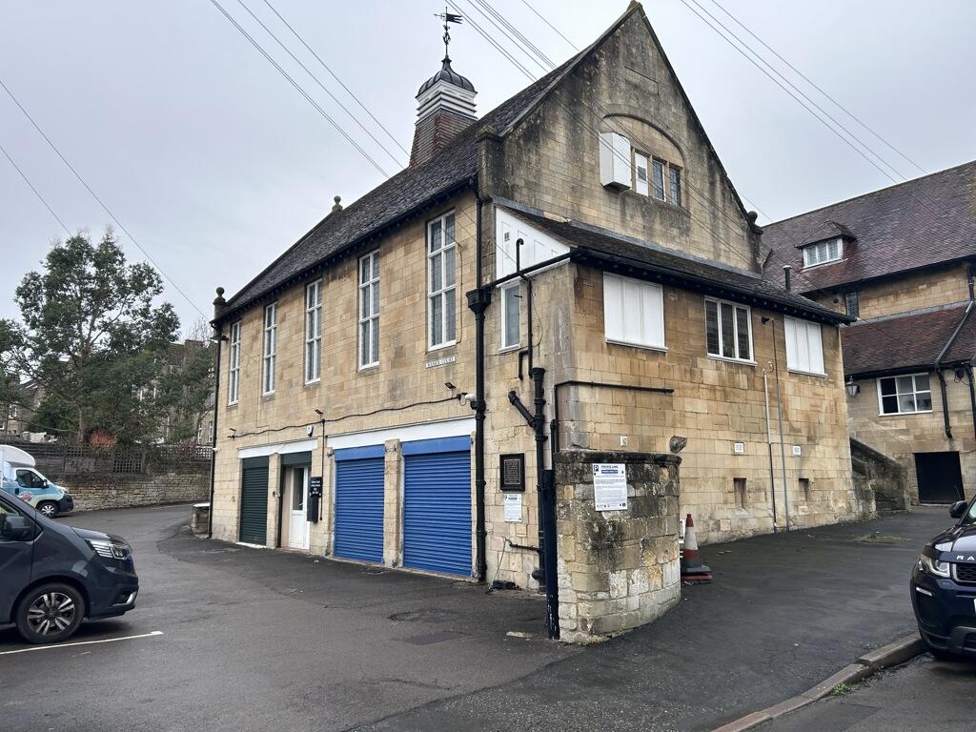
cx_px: 488
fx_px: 733
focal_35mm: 26
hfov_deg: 67.3
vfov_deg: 53.1
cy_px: 366
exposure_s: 1/260
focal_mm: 5.7
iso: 40
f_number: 1.5
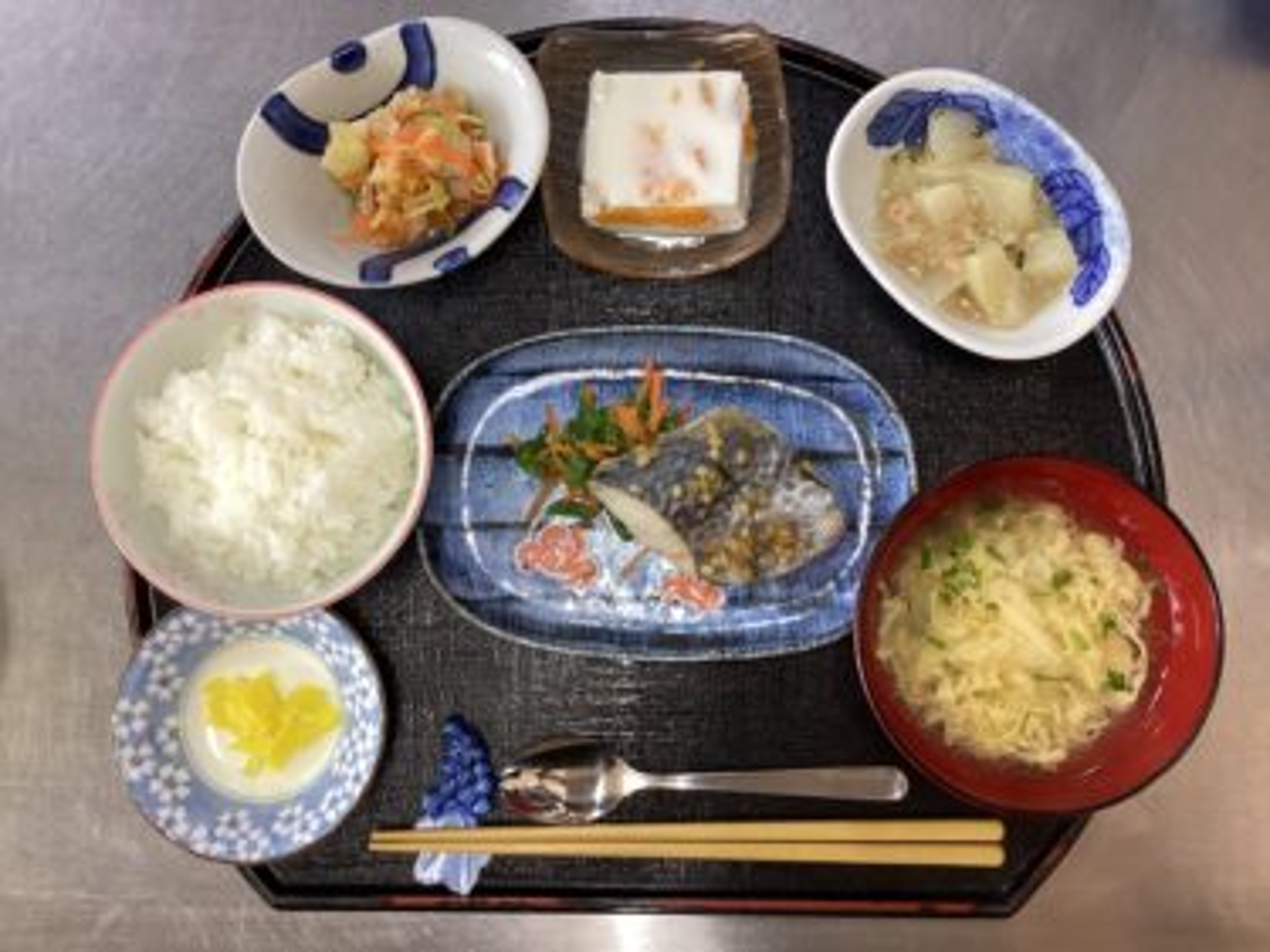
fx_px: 1137
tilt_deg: -84.7
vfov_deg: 45.4
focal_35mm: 31
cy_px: 476
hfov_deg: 58.4
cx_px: 635
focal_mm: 3.3
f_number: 2.4
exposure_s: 1/50
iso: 125
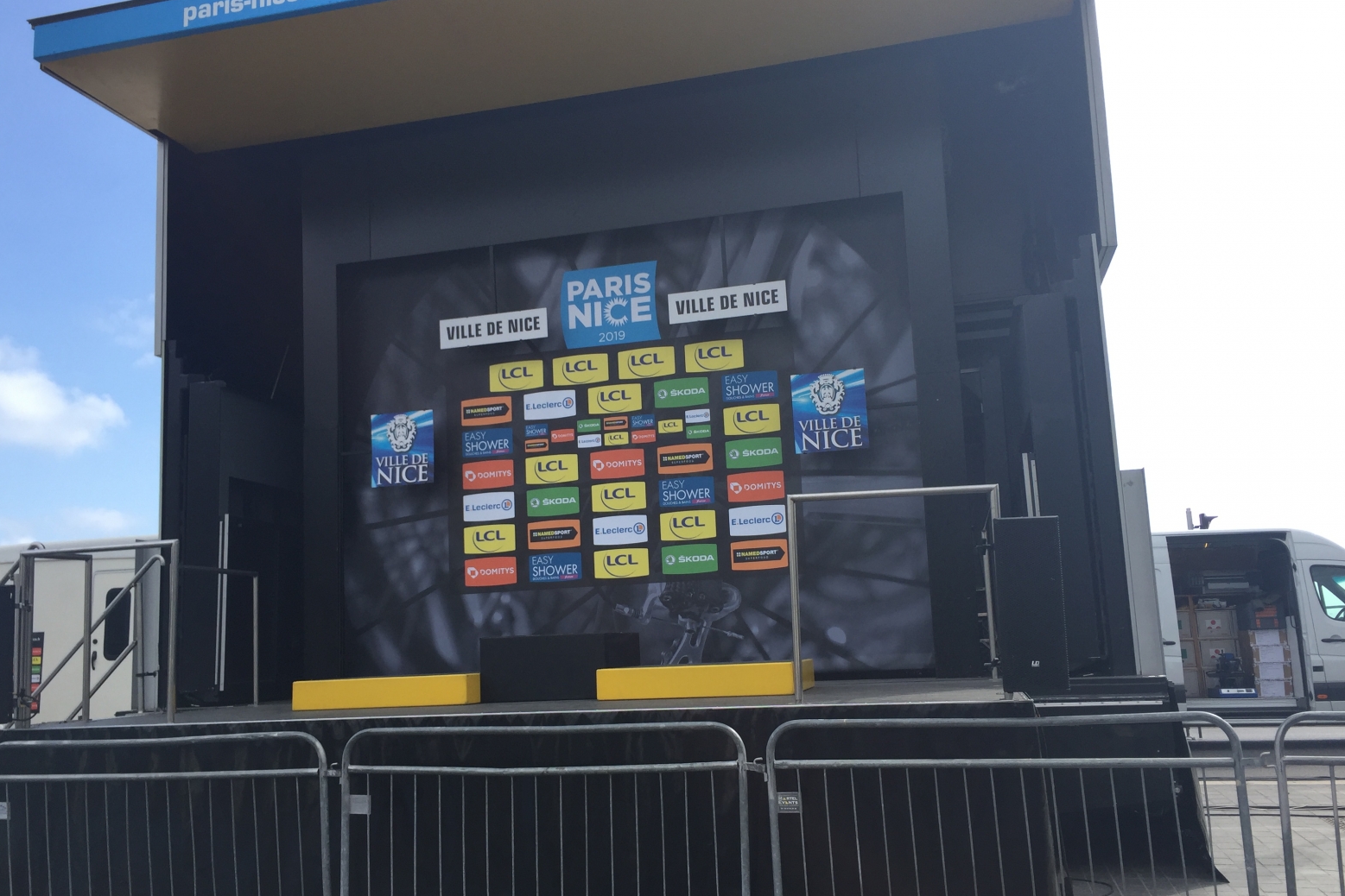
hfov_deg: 60.3
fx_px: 1158
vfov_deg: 42.3
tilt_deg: +8.5
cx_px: 666
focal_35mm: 31
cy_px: 482
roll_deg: +2.2
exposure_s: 1/1014
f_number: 2.2
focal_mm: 4.15
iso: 32
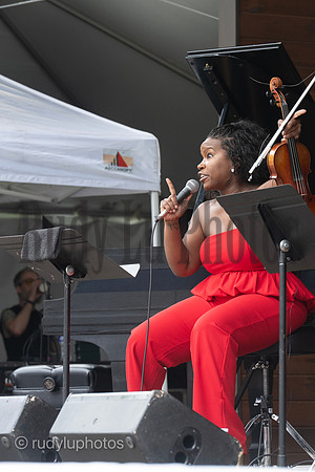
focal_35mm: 200
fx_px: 2625
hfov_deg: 6.9
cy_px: 236
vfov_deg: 10.3
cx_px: 158
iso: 1600
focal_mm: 200
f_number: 8
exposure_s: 1/500
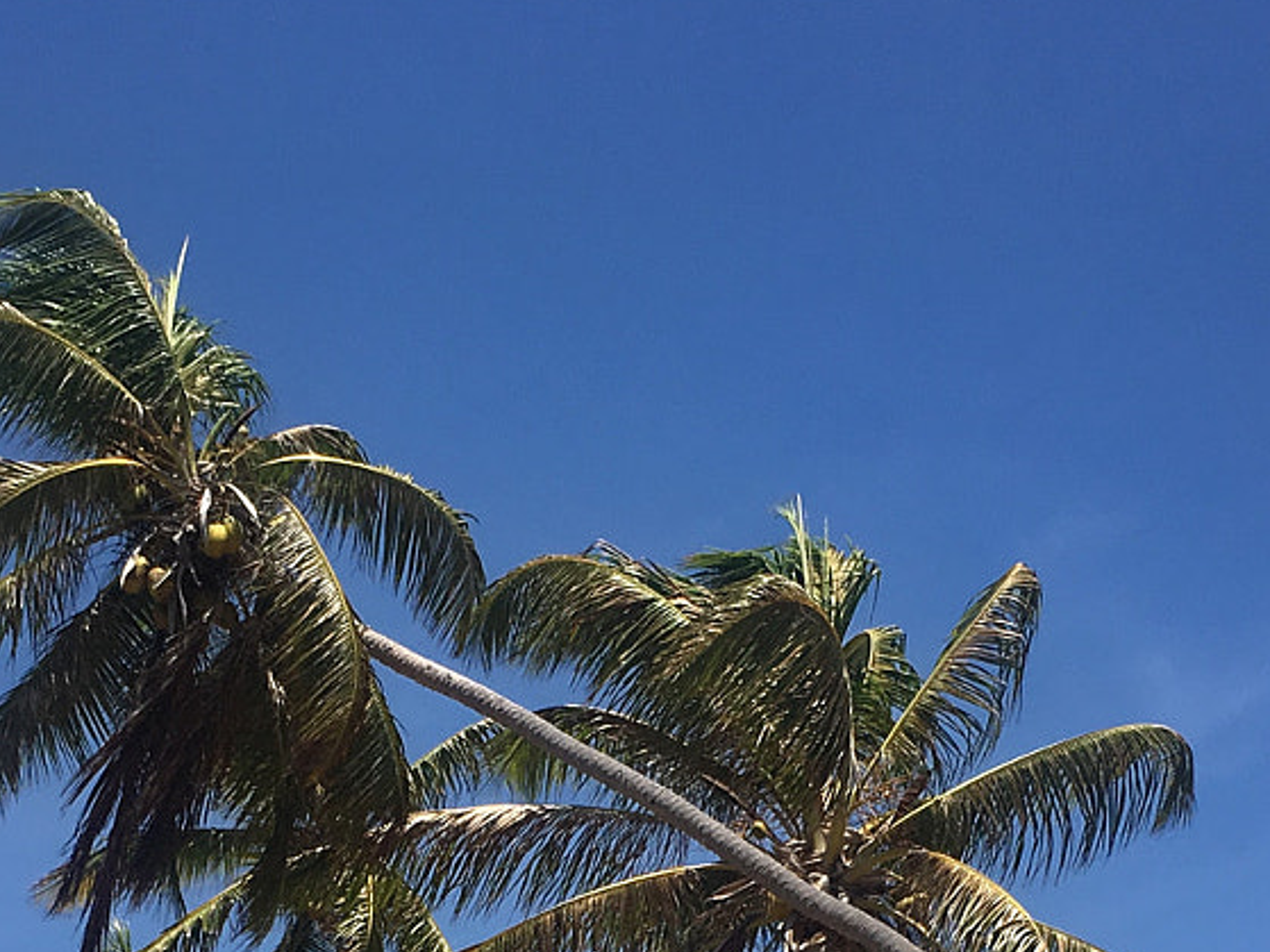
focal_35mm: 83
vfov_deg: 16.6
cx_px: 563
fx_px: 3044
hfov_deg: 23.6
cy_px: 1311
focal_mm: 4.15
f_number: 2.2
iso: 25
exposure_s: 1/2079
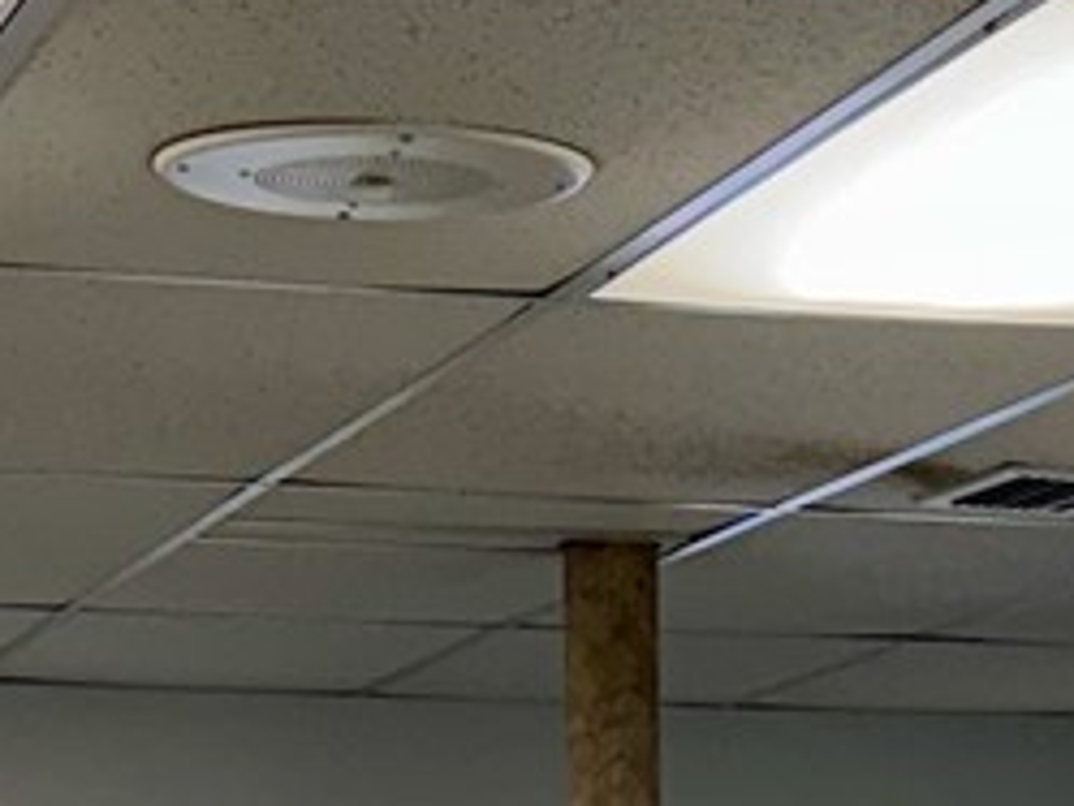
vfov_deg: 8.9
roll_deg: +0.2
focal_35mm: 154
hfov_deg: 12.8
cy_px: 1771
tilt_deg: -6.9
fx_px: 4780
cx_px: 742
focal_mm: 6.76
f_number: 1.78
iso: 125
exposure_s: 1/120
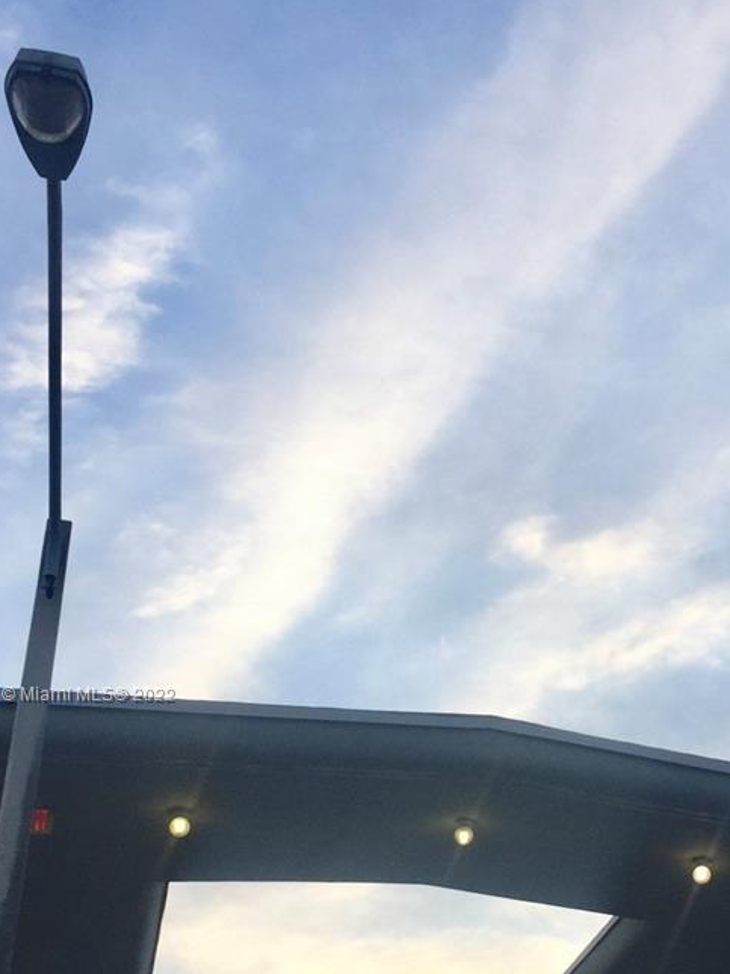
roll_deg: +0.8
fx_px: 1518
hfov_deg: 26.6
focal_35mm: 54
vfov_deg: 35.0
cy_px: 696
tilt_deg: +29.7
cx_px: 577
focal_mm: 4.15
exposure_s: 1/203
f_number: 2.2
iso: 32
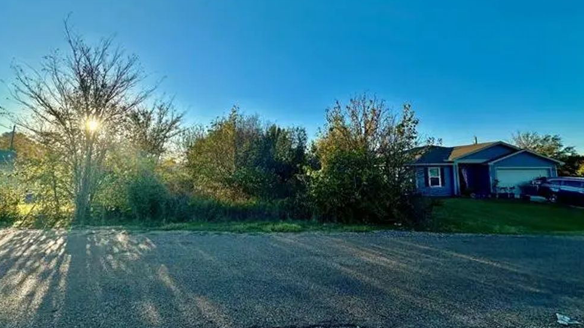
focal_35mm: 16
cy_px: 146
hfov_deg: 99.4
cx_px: 285
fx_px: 248
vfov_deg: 66.9
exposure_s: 1/1289
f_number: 2.2
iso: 40
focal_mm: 2.22
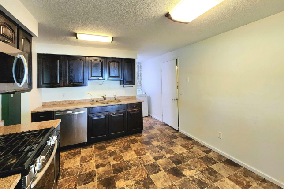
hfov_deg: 104.3
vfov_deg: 80.6
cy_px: 79
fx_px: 110
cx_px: 141
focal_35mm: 14
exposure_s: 1/60.2
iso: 250
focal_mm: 2.2
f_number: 2.2
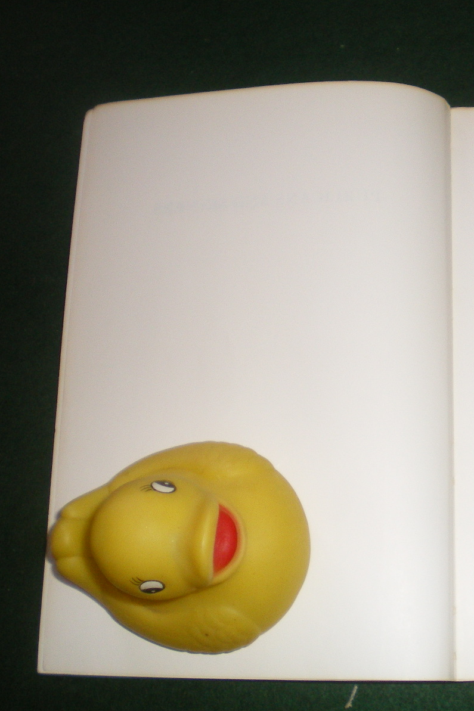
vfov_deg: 37.5
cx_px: 463
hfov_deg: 24.5
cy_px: 354
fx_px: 1047
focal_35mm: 53
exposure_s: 1/50
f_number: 3.1
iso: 200
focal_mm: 6.3
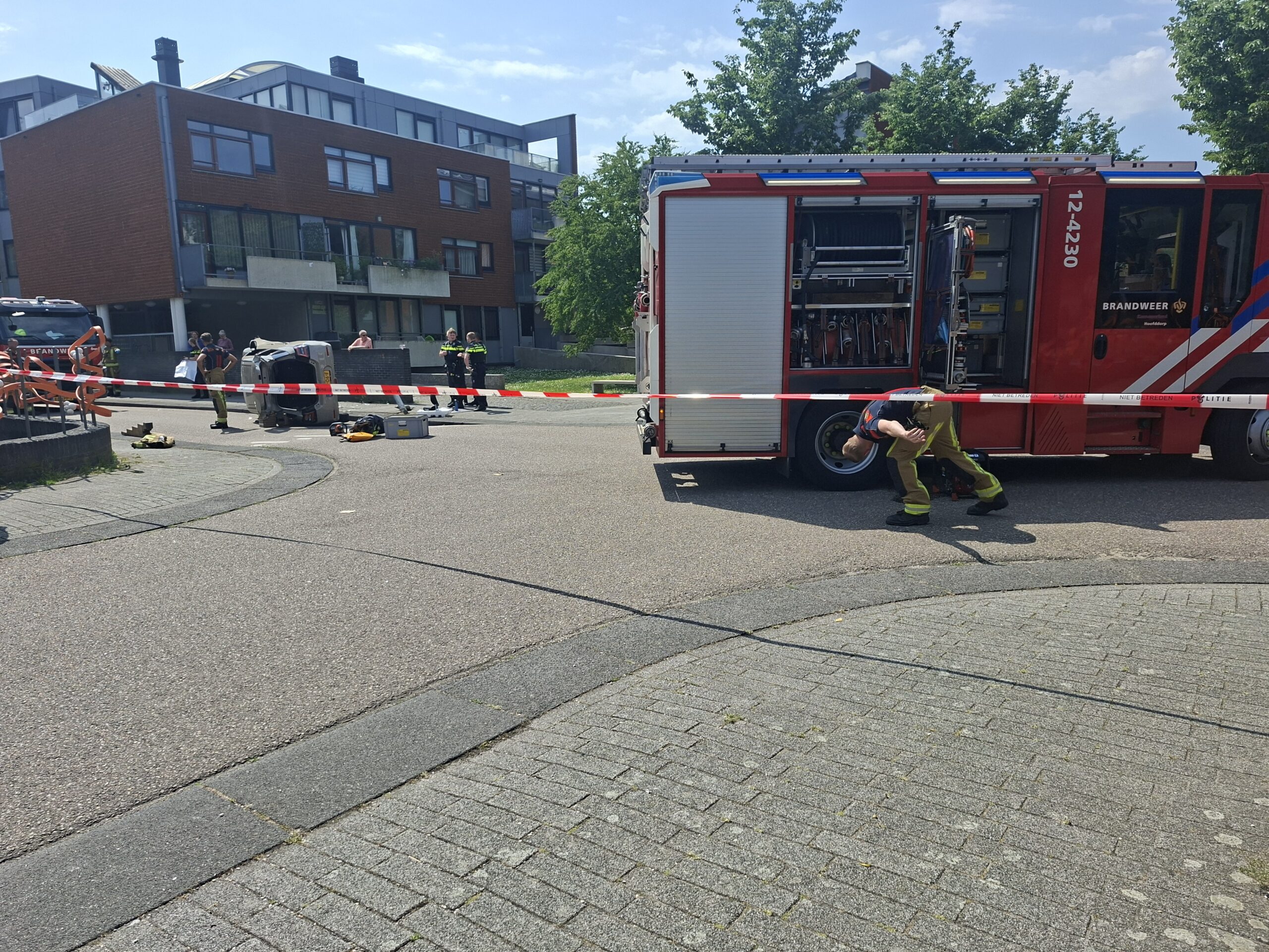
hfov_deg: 73.9
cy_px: 476
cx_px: 634
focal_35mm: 23
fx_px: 843
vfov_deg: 58.9
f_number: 1.8
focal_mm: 5.54
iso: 50
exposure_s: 1/2674
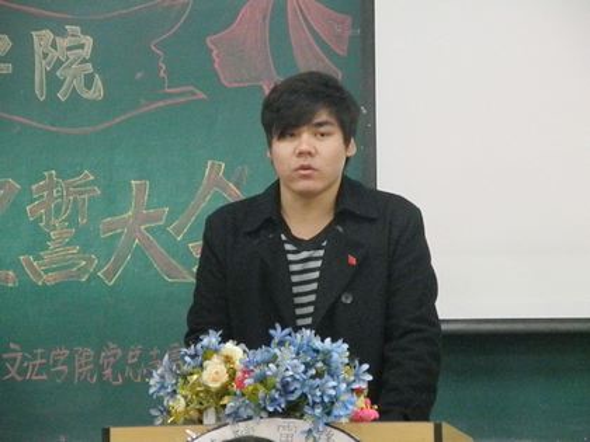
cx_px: 295
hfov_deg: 9.0
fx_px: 3733
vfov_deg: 6.8
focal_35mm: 219
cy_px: 221
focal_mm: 38.8
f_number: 4.4
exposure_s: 1/50
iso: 1600
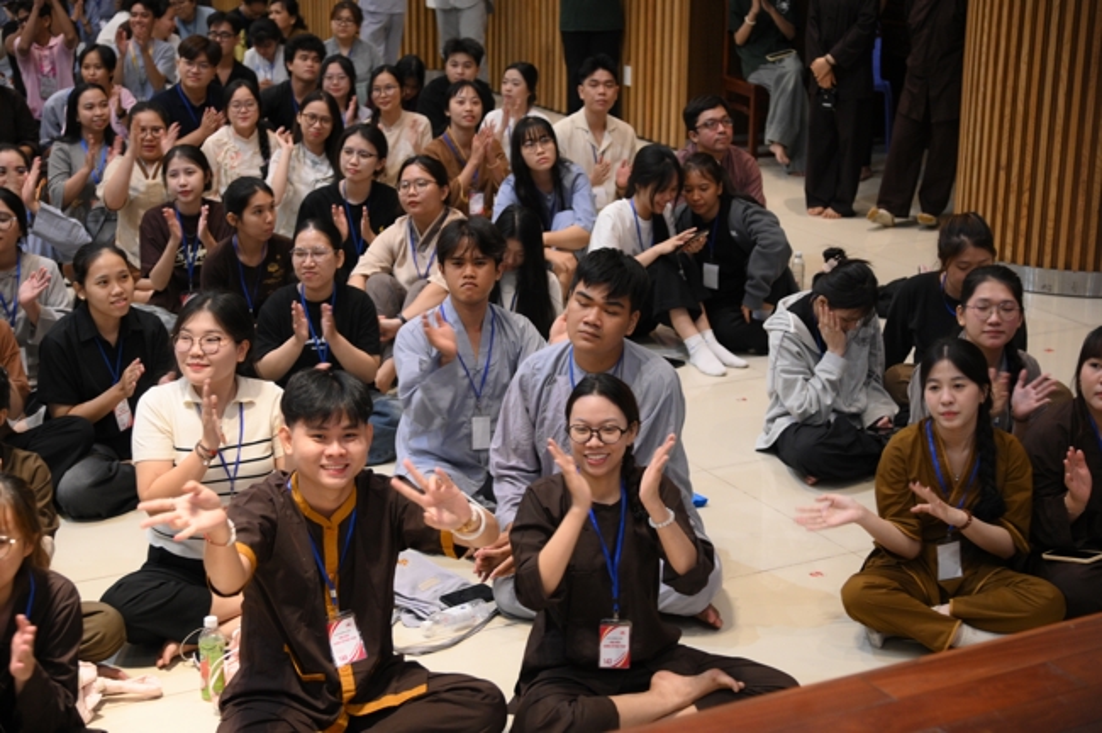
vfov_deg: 21.9
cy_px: 366
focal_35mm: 62
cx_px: 551
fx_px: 1896
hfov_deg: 32.4
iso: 2500
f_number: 4
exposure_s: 1/100
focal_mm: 62
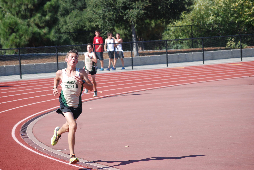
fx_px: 1293
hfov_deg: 11.2
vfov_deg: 7.5
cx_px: 127
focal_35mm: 183
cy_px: 85
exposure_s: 1/800
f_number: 7.1
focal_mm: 122
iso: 400
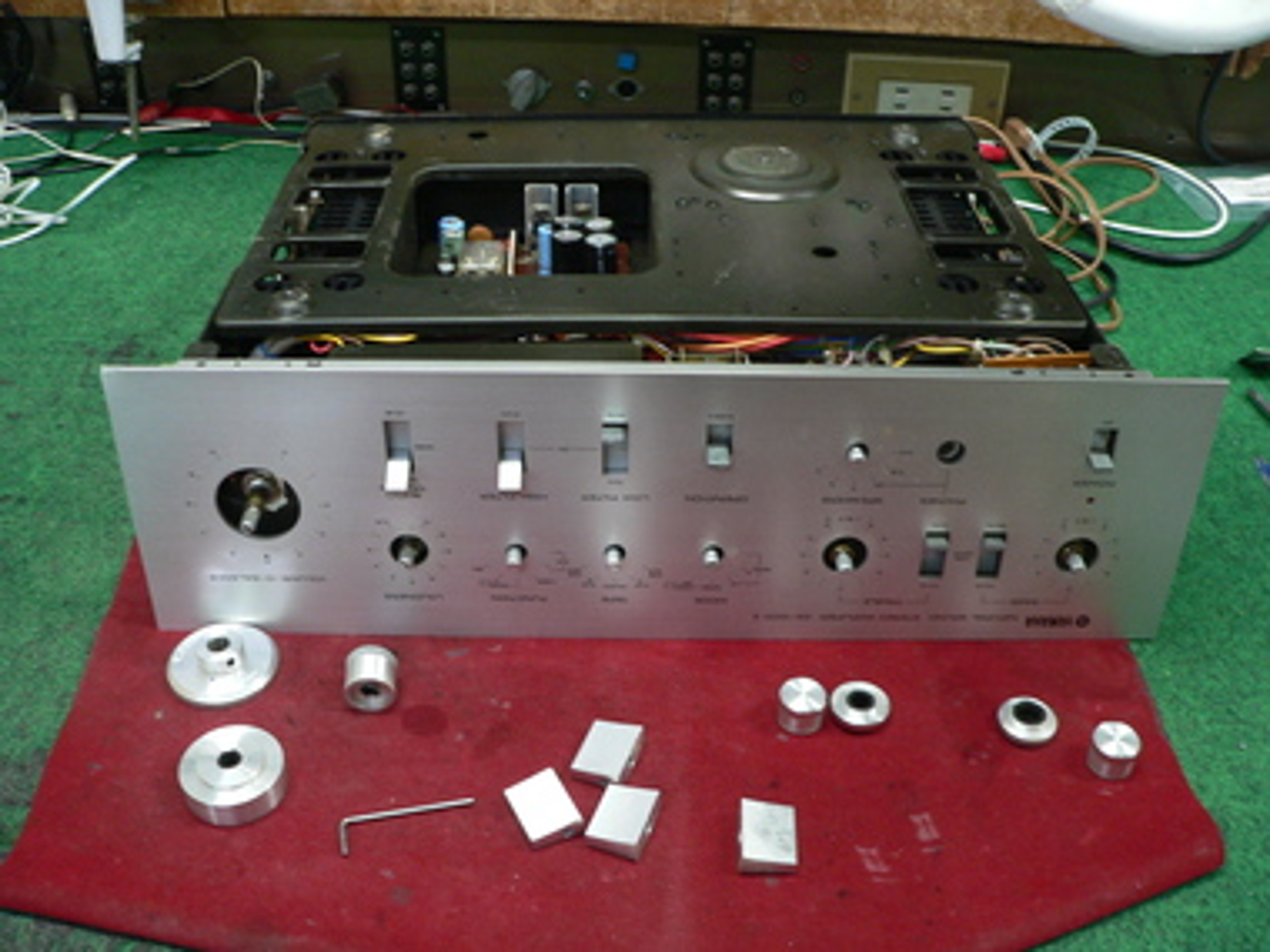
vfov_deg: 39.7
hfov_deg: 51.4
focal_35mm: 36
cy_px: 476
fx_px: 1321
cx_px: 635
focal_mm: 6
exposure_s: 1/20
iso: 200
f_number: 2.8
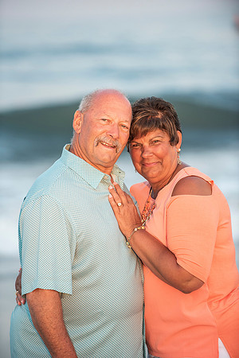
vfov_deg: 10.3
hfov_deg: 6.9
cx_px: 120
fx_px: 1992
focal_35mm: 200
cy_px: 179
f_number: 3.5
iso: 800
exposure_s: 1/1600
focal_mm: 200
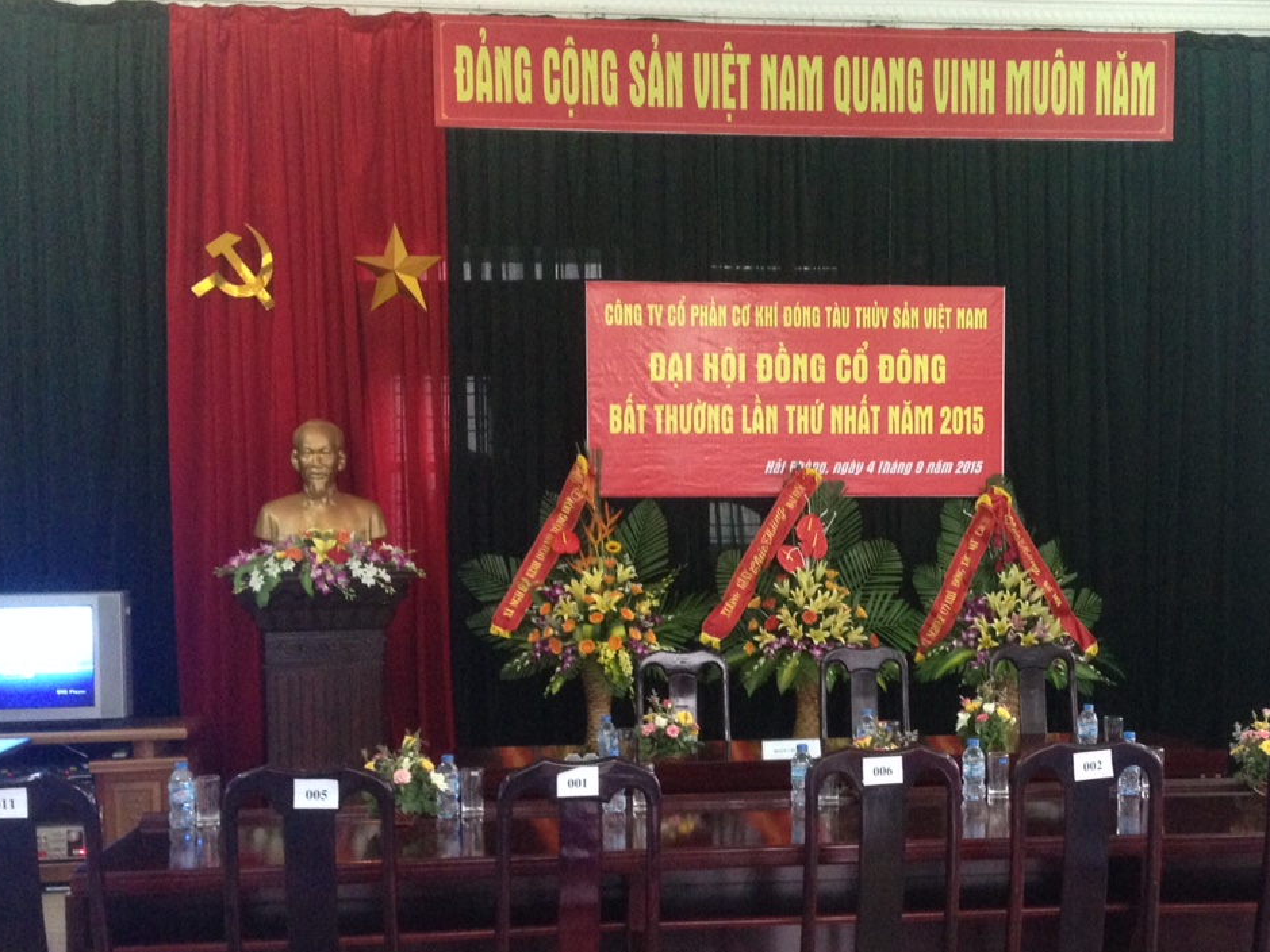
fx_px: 1651
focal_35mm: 45
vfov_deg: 32.1
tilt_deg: -2.7
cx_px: 761
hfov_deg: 41.9
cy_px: 572
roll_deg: +0.2
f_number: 2.4
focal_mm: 4.12
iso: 400
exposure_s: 1/20
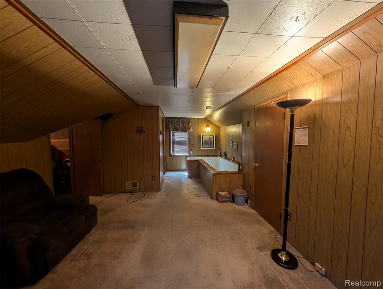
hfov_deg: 110.5
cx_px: 192
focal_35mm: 12
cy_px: 144
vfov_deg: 94.6
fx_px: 133
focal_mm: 2.23
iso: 43
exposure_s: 1/30
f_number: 1.95
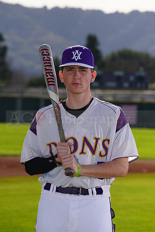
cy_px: 116
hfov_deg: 6.1
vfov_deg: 9.1
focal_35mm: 226
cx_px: 78
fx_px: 1459
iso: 100
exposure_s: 1/250
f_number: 9
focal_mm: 226
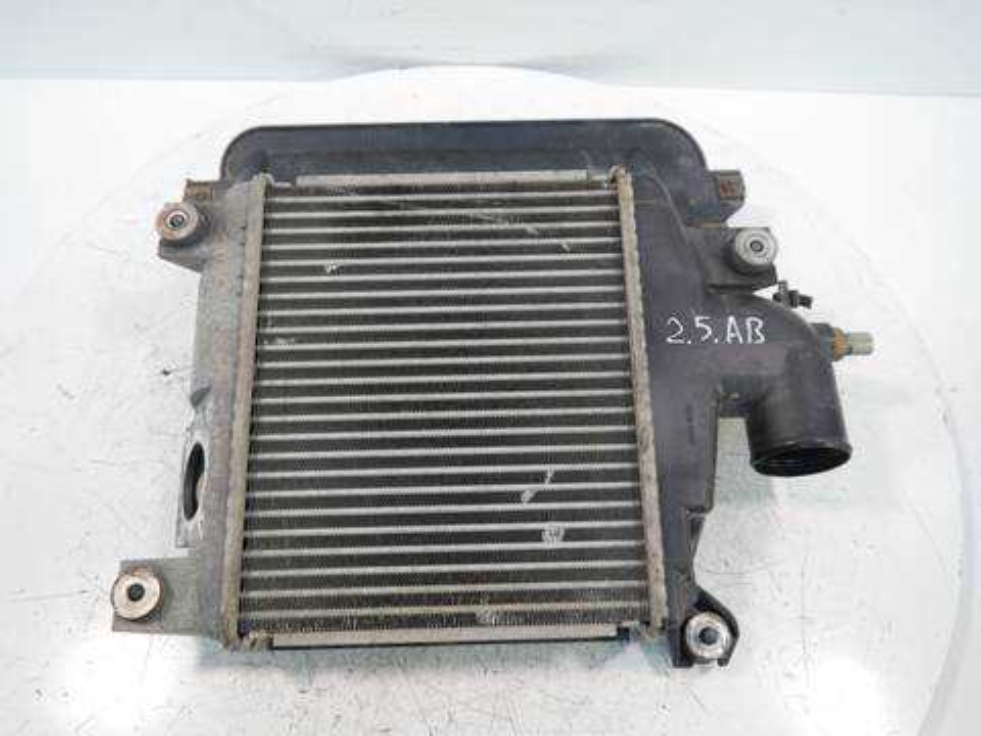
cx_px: 490
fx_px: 794
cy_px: 368
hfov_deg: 63.4
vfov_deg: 49.7
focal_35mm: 28
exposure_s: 1/60
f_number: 3.5
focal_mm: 14
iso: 640
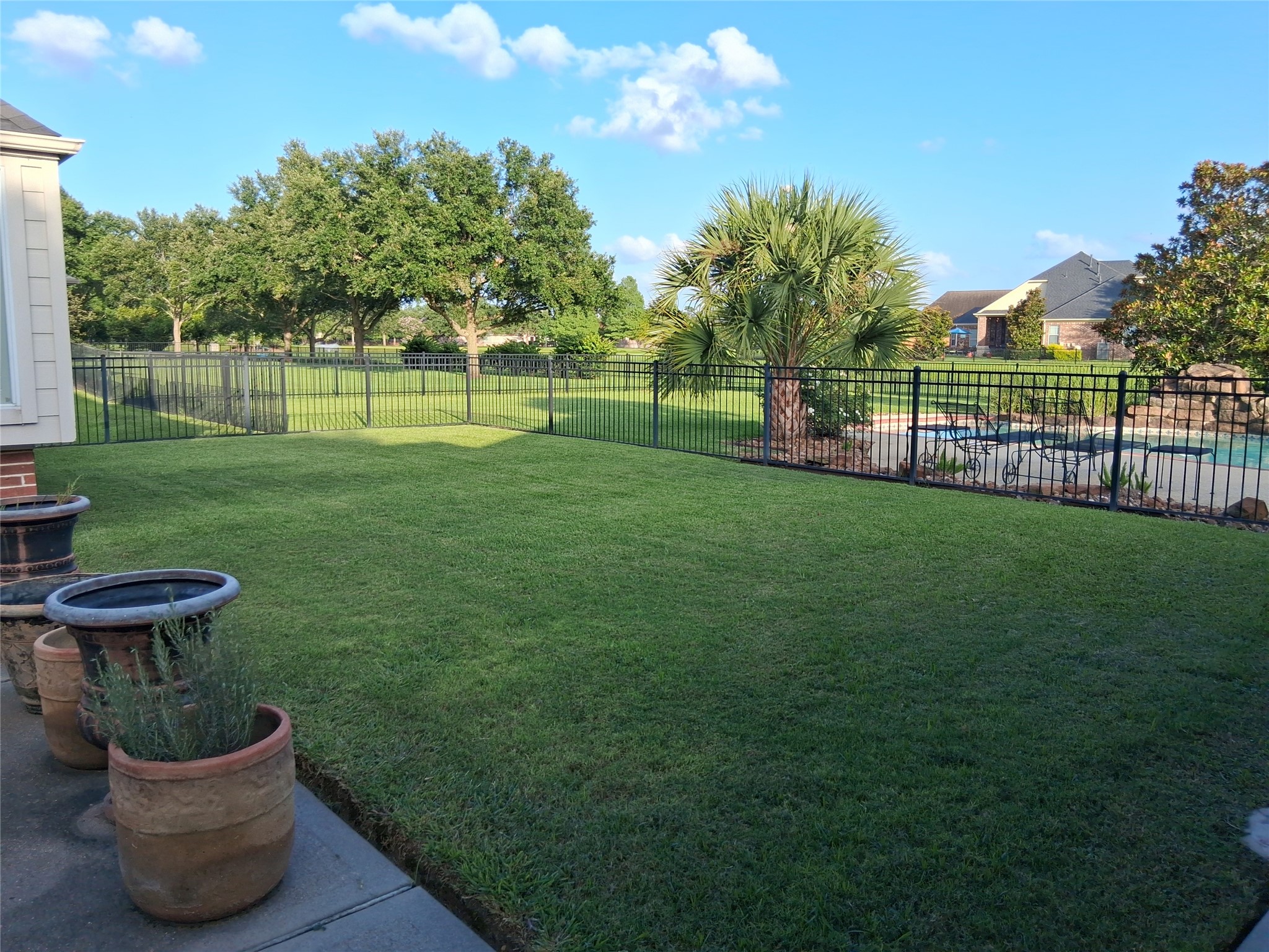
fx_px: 953
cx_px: 634
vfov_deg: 53.1
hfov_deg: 67.3
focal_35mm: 26
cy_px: 476
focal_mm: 3.98
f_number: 1.8
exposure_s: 1/324
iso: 25
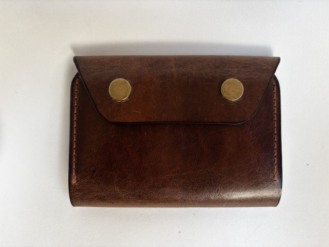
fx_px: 247
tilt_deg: -81.0
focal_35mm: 26
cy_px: 124
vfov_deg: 53.1
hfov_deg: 67.3
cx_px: 164
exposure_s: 1/121
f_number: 1.6
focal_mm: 5.96
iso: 80
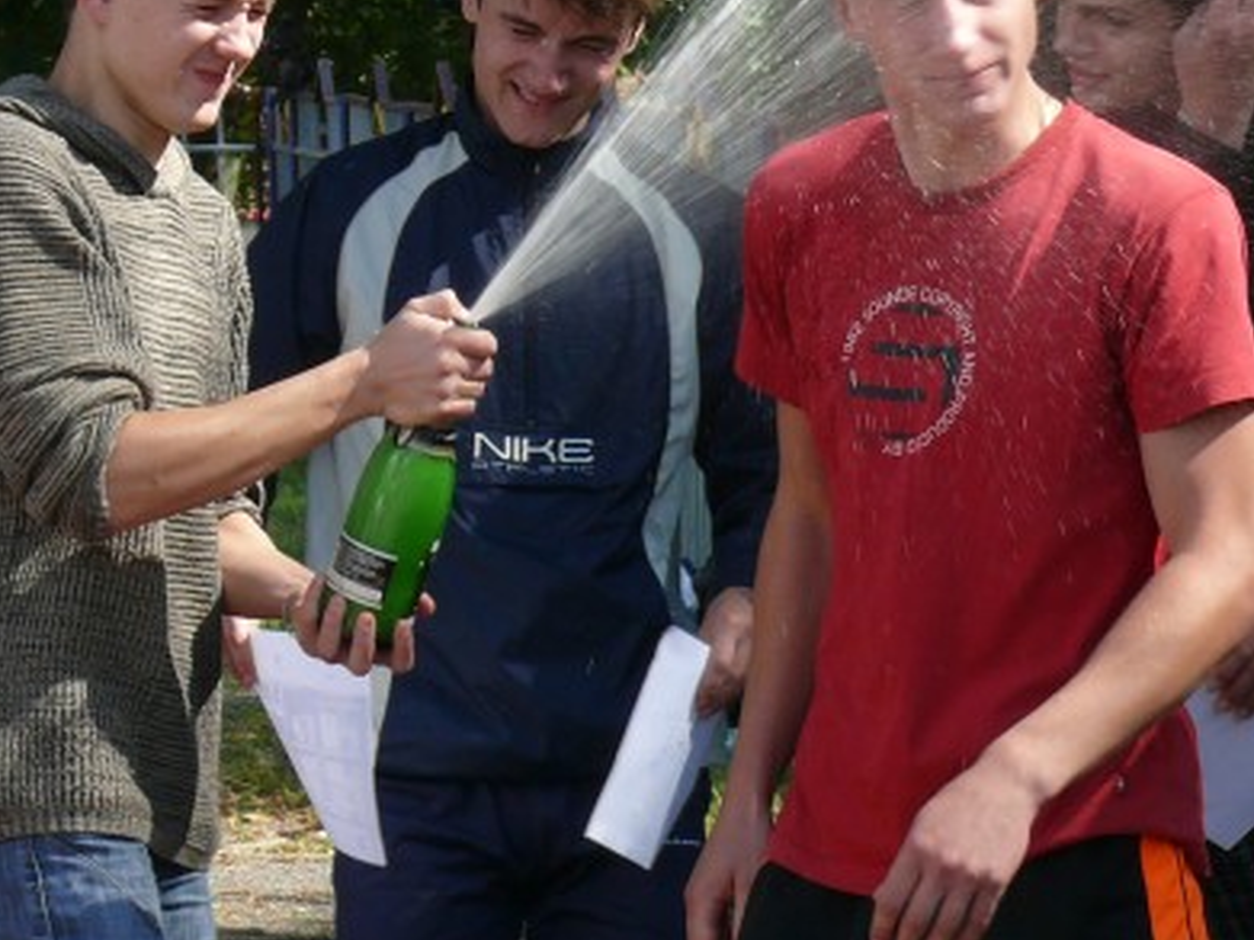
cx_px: 616
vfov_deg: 5.3
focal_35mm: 278
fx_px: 10068
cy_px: 337
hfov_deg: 7.1
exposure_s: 1/200
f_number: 5.6
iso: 100
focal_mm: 23
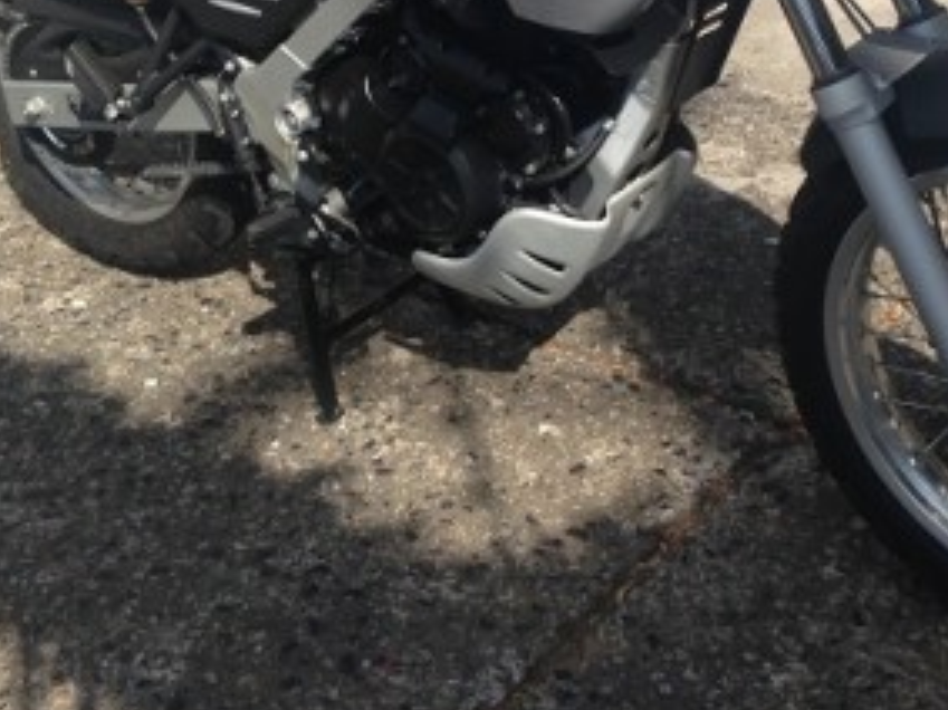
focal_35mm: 70
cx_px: 509
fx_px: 1916
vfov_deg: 20.3
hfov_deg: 27.8
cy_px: -20
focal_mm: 4.12
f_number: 2.4
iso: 50
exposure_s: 1/985
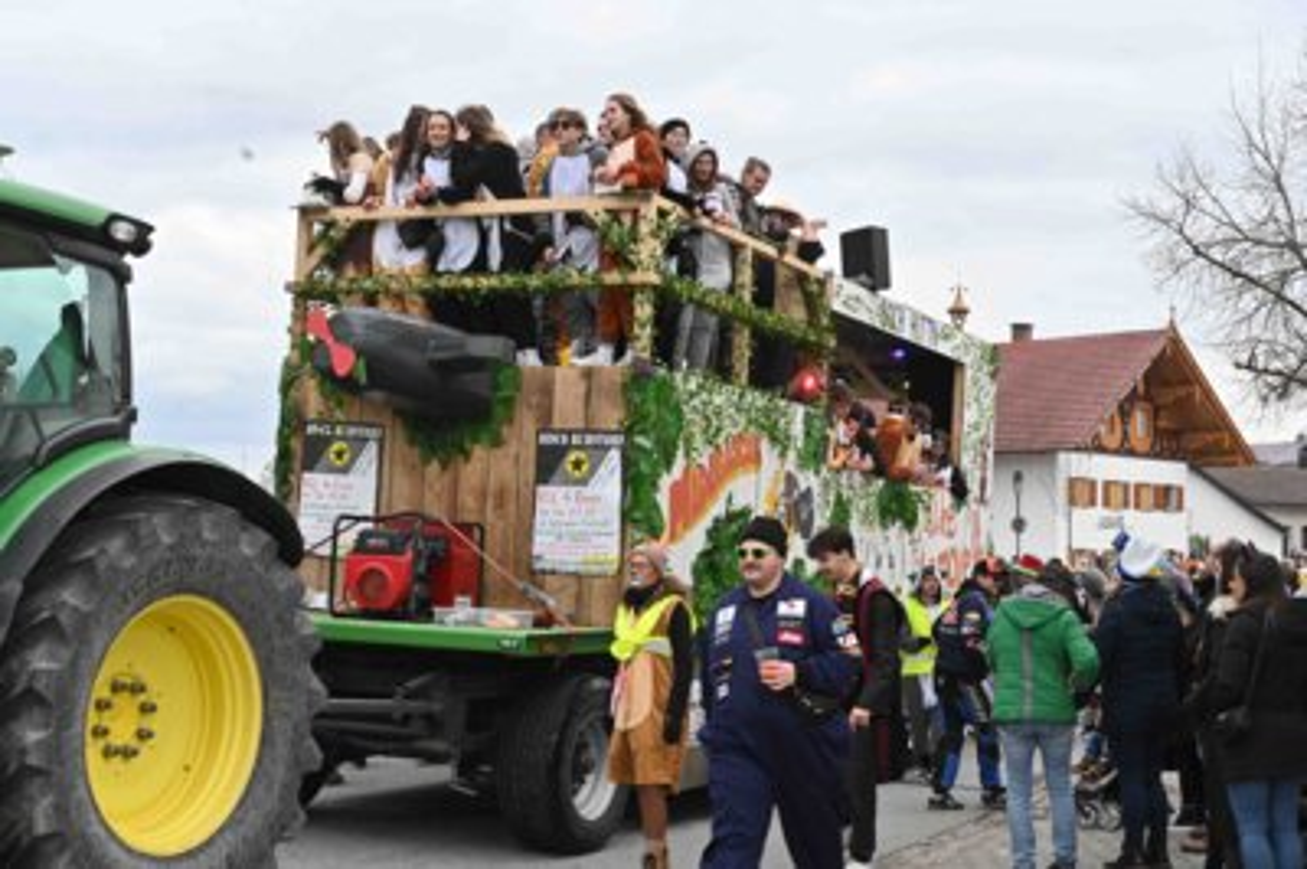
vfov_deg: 26.9
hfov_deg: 39.6
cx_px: 654
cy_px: 434
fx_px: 1814
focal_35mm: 50
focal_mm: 50
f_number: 8
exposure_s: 1/1000
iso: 2500
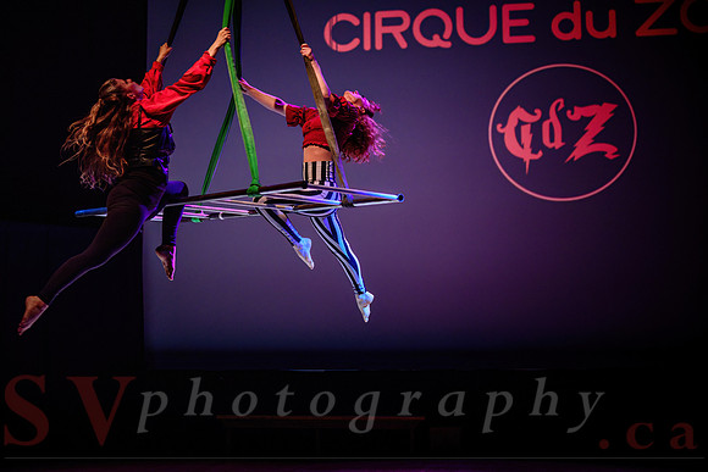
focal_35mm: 54
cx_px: 354
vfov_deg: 25.1
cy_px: 236
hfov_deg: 36.9
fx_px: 1062
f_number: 2.8
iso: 1250
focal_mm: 54
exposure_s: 1/160
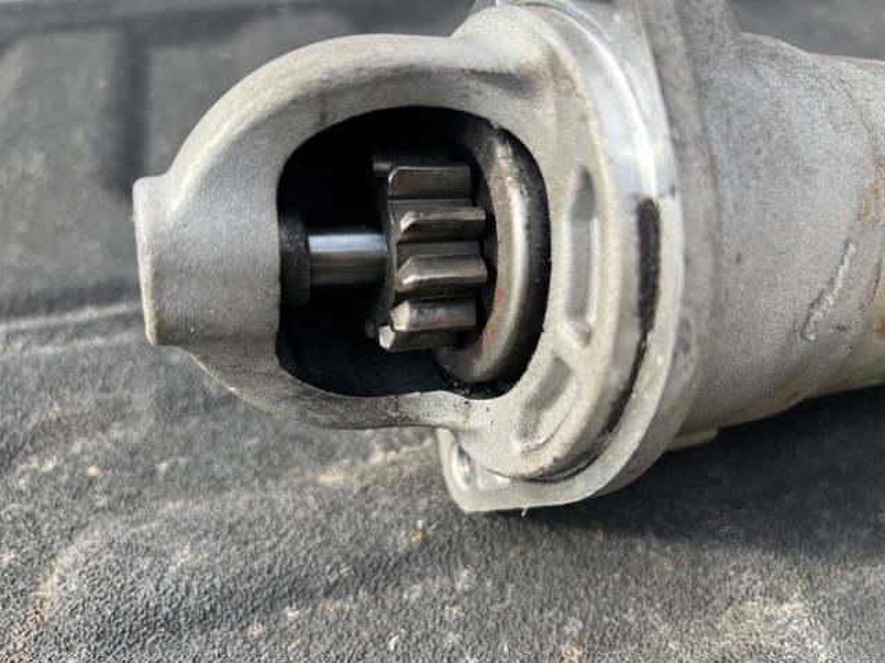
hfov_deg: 67.3
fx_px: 664
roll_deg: -4.5
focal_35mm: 26
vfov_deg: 53.0
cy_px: 332
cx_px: 442
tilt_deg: -43.4
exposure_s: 1/526
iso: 50
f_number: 1.5
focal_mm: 5.7
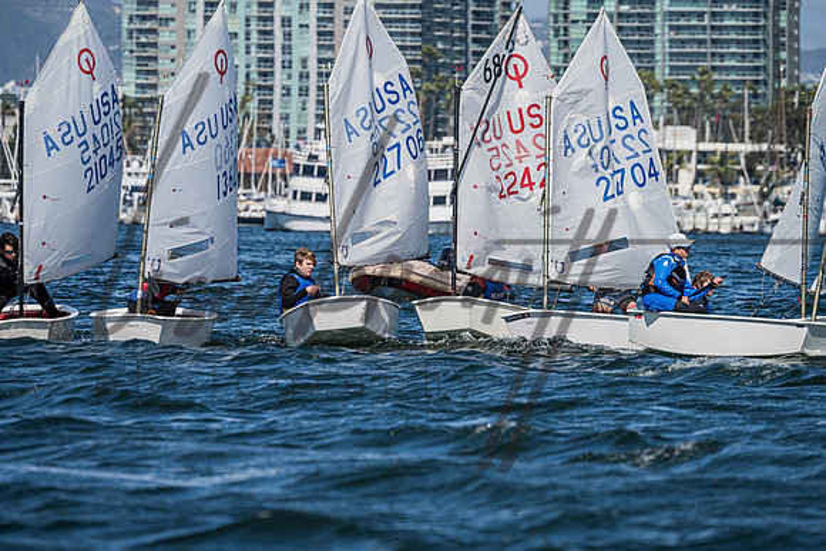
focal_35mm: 400
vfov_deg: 3.4
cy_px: 276
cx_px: 413
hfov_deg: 5.2
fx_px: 9179
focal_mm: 400
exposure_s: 1/1250
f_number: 9
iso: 320
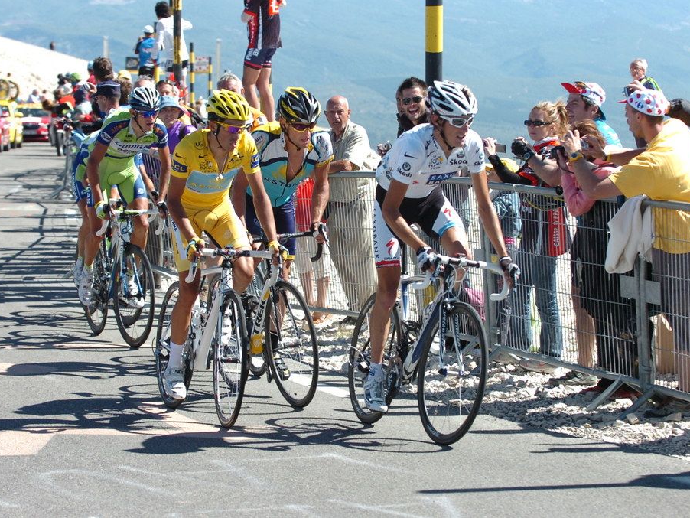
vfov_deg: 11.1
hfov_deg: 14.7
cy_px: 259
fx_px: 2672
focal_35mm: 134
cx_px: 345
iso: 400
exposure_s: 1/1000
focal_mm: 82
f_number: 6.3
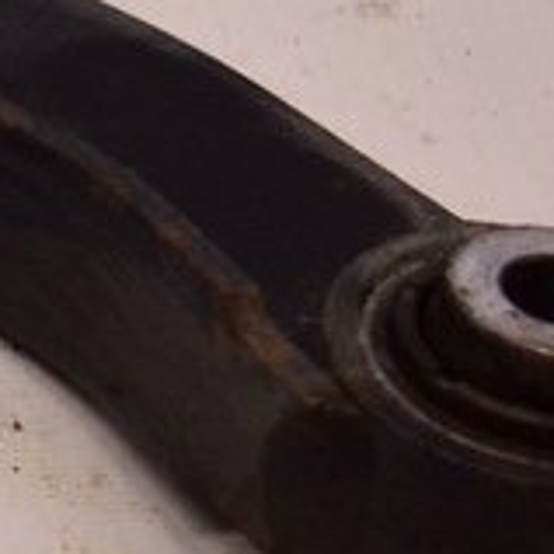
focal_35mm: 189
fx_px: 3417
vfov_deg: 9.3
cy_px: 211
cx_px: -812
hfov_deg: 8.4
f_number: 4
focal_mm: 23
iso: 1600
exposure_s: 1/400
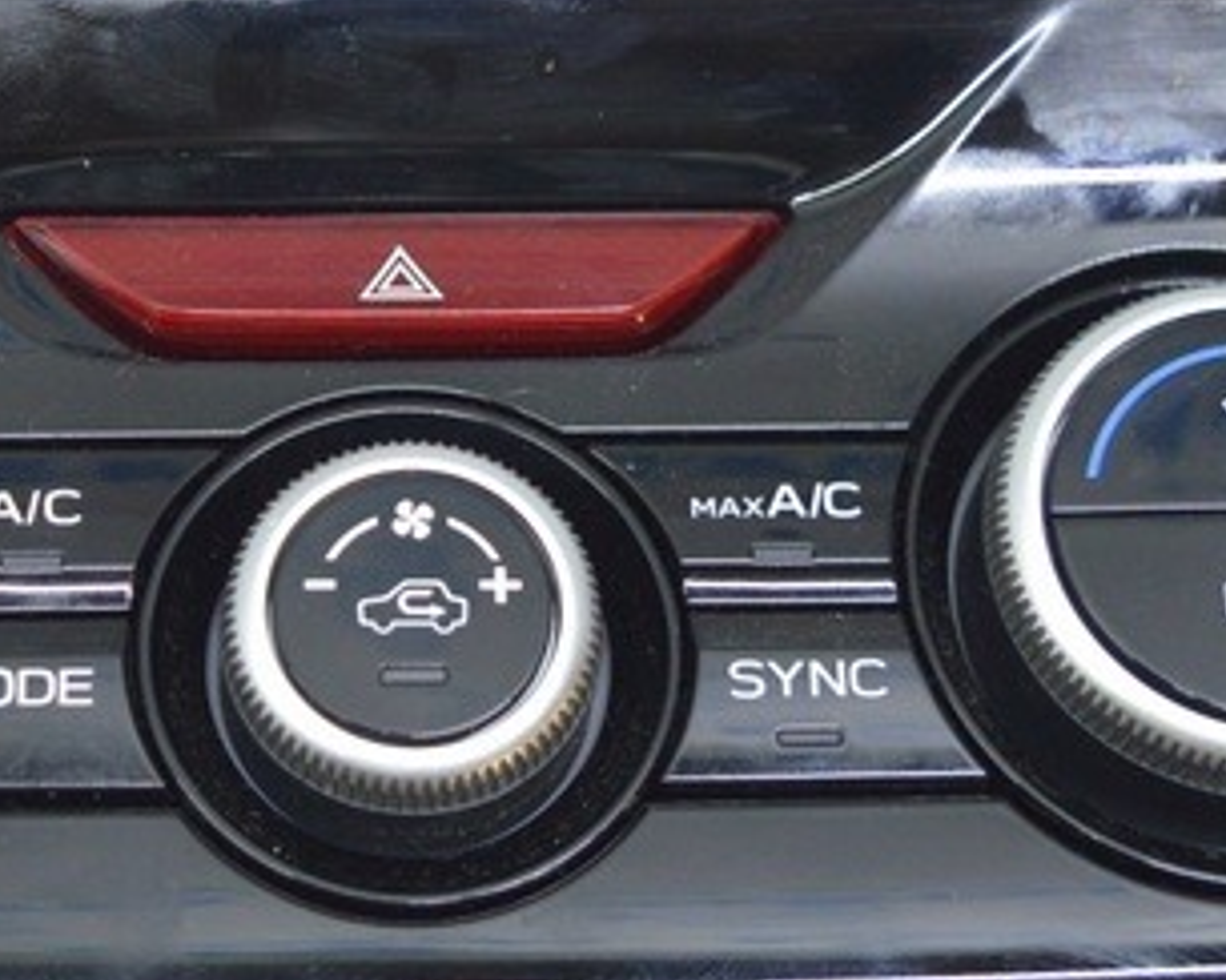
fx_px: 3940
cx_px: 301
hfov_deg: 17.6
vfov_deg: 14.2
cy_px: 355
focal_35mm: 109
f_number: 3.8
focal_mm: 23
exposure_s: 1/40
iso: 400
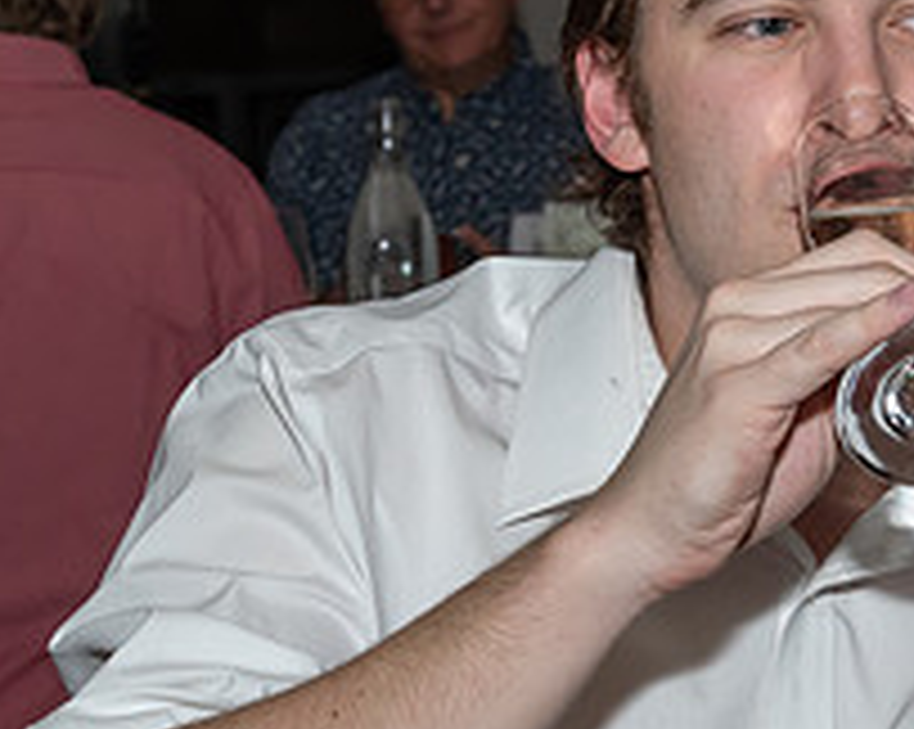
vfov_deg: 7.2
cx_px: 849
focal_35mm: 215
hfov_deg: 9.0
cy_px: 560
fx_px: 5810
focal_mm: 44
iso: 400
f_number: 7.1
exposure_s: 1/250
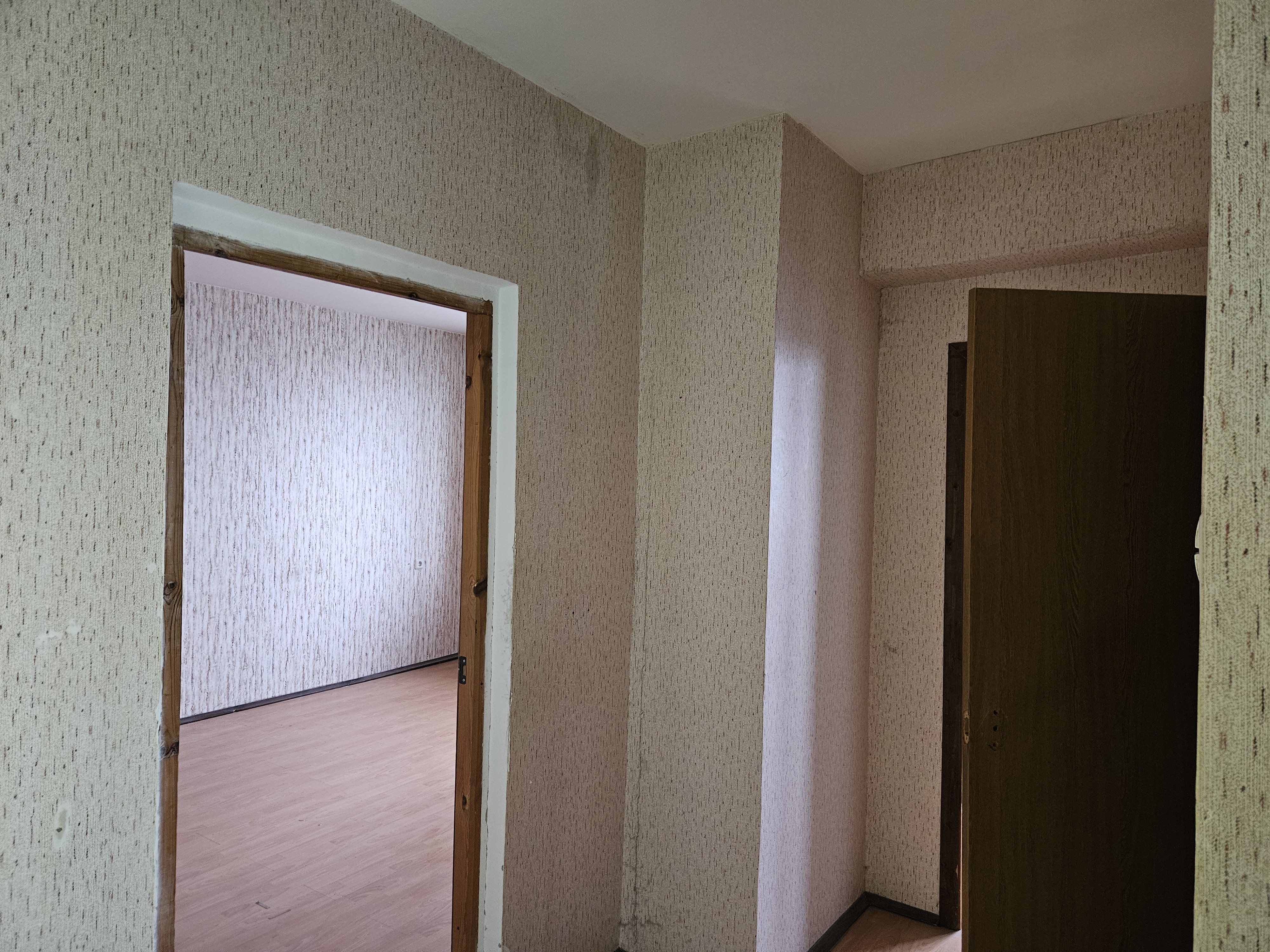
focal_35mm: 23
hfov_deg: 73.9
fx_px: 844
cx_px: 635
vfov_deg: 58.9
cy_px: 476
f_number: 1.8
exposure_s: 1/33.3
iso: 640
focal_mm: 5.4
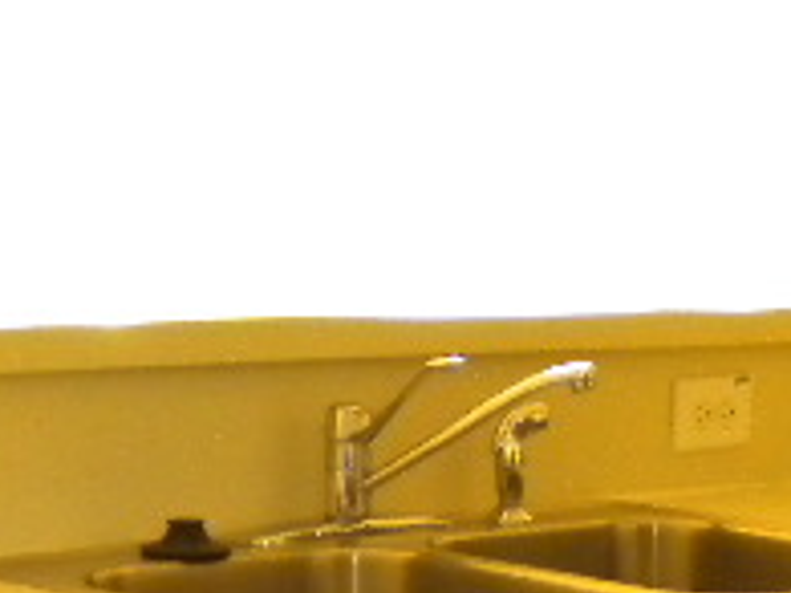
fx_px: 2626
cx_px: 507
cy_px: 894
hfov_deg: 17.1
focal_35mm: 115
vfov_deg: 12.2
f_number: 3.1
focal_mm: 6.3
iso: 400
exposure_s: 1/63.4
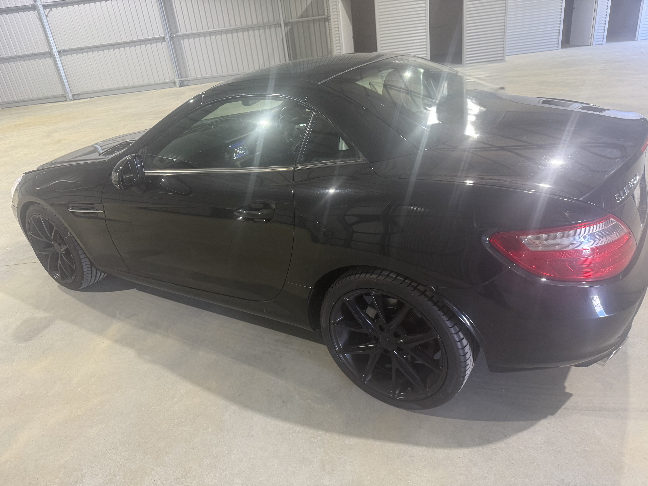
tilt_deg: -26.0
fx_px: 449
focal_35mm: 24
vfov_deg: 56.8
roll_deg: +6.7
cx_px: 324
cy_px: 243
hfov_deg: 71.6
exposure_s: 1/50
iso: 250
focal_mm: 6.76
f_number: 1.78
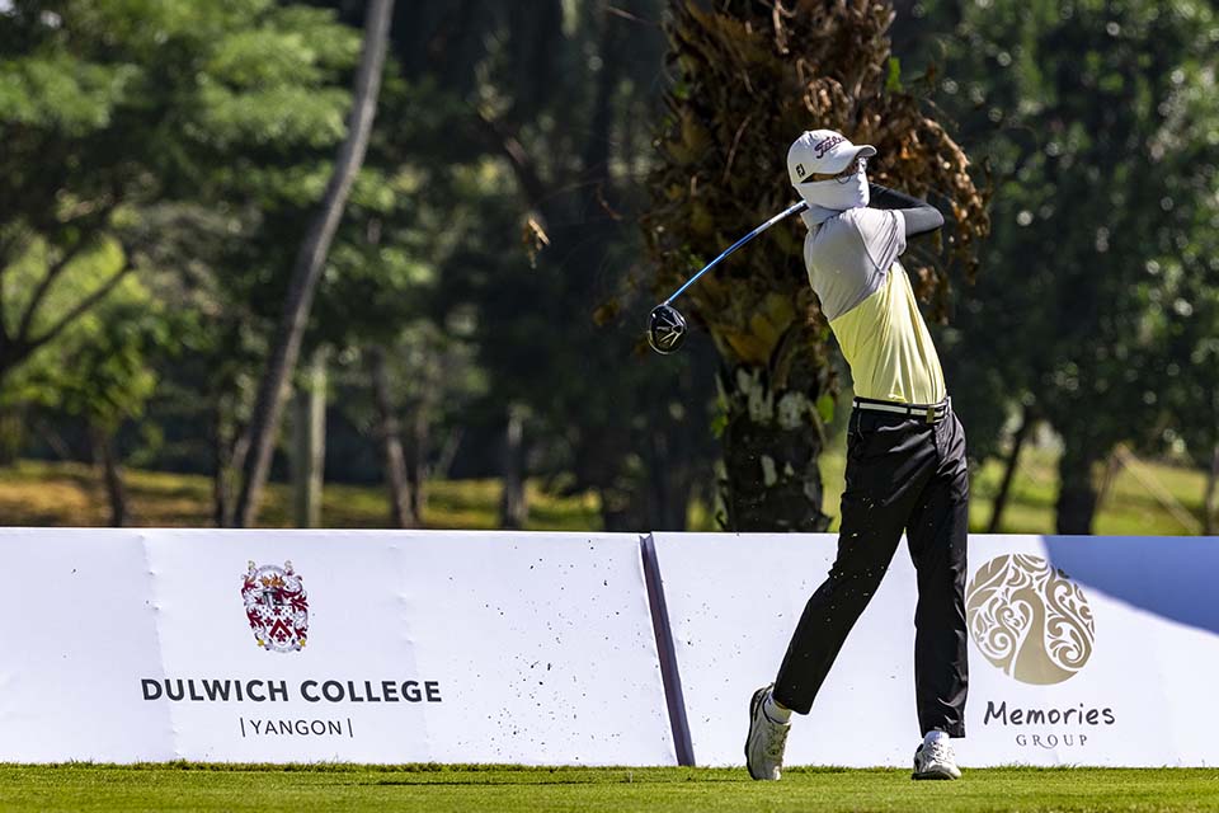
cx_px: 610
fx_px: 13543
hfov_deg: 5.2
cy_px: 406
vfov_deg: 3.4
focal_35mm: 400
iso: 1100
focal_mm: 400
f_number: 8
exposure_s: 1/1600
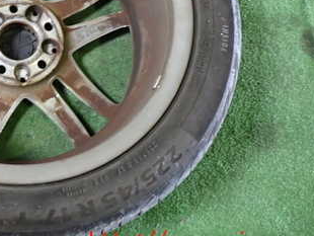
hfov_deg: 31.2
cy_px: 26
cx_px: 14
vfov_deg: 24.6
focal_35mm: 58
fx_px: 527
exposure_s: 1/30
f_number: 2.3
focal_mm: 5.4
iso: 400
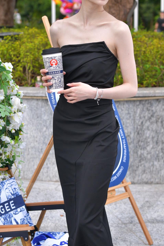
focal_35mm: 121
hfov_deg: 11.3
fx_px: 827
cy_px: 141
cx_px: 92
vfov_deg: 16.9
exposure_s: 1/400
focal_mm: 70
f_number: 4.5
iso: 450
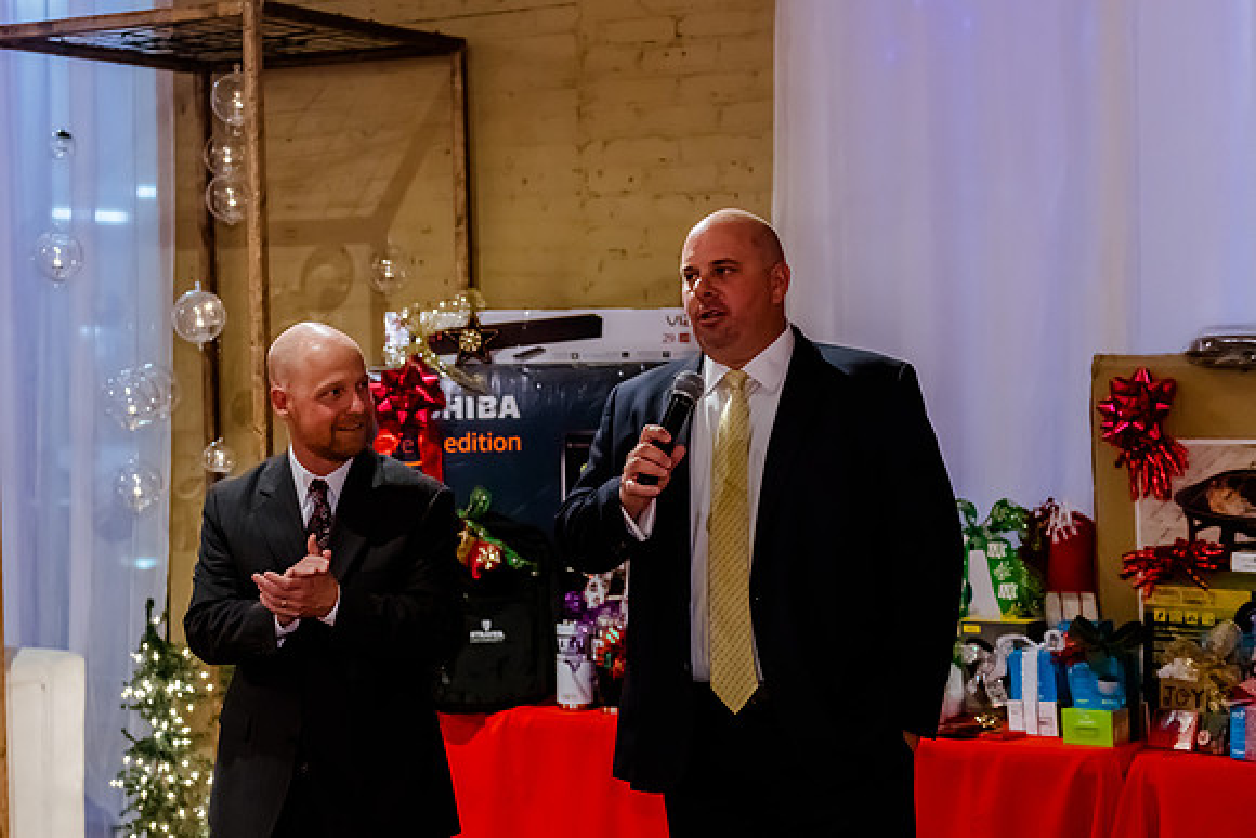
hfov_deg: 28.1
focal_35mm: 71
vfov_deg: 19.1
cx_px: 462
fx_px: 2494
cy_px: 372
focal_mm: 55
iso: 4000
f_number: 2.8
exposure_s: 1/160
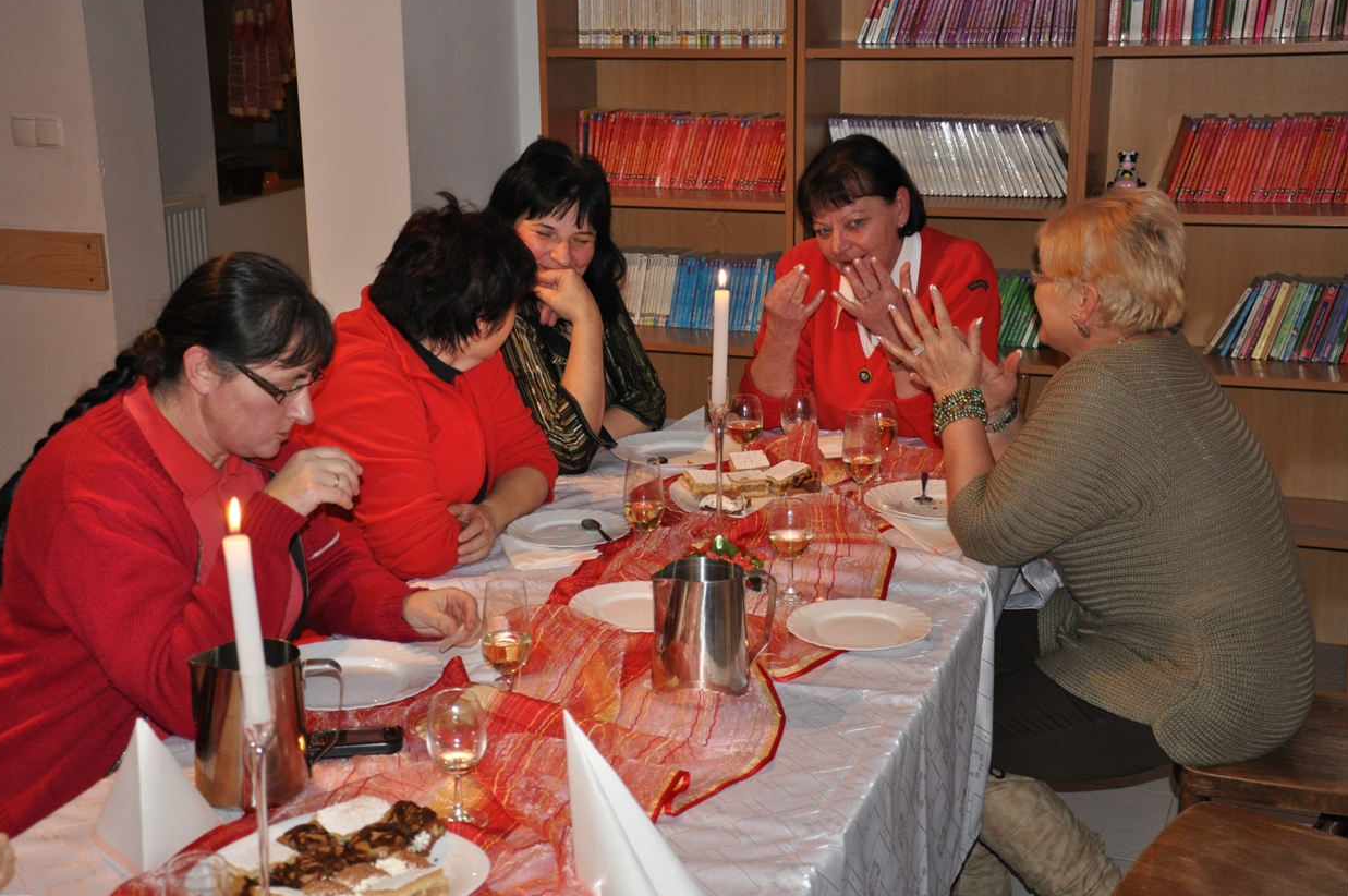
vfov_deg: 25.5
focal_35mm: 53
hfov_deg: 37.6
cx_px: 657
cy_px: 437
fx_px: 1982
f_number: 4.2
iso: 800
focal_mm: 34
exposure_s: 1/60
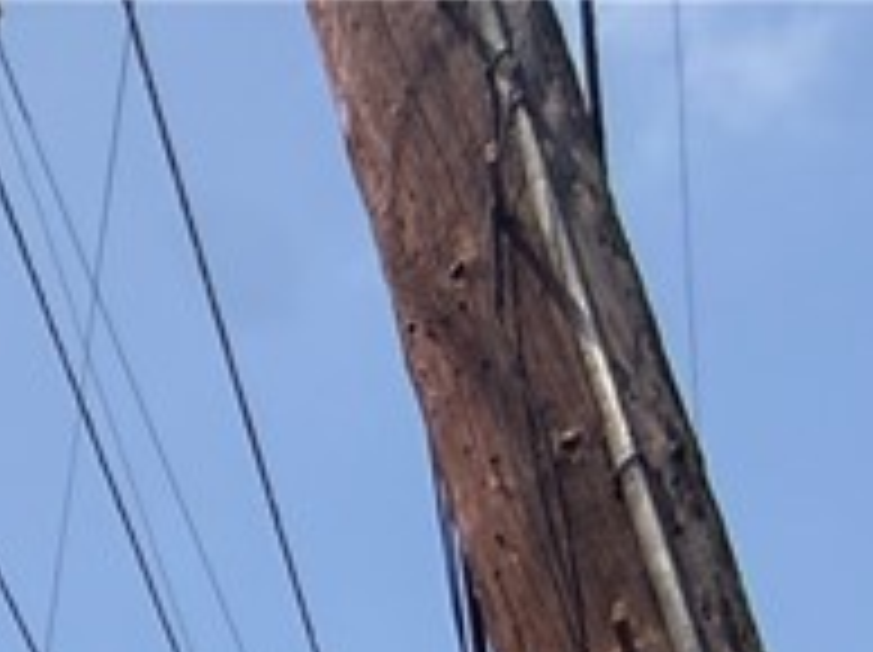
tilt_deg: +12.8
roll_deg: +0.5
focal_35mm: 74
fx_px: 1864
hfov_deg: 15.6
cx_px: -1161
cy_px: 1722
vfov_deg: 12.9
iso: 50
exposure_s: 1/1848
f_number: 2.2
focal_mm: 2.22
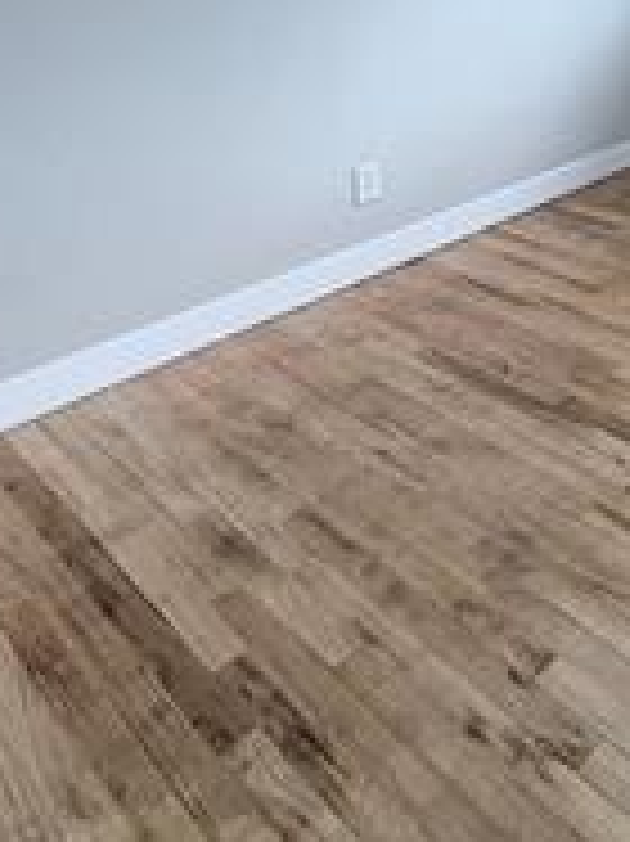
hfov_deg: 33.2
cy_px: 23
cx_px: 736
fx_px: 875
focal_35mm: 36
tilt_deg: -10.4
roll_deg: +1.3
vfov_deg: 44.6
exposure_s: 1/120
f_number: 2.2
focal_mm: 2.22
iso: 200
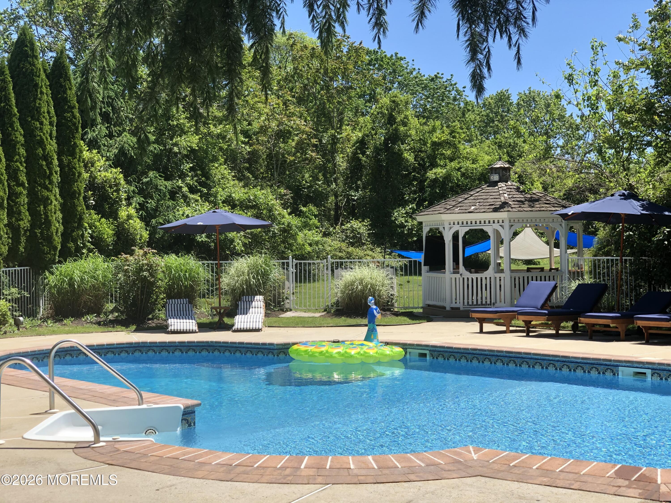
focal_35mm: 52
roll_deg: +0.7
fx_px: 1008
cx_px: 336
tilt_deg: -0.7
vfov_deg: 28.0
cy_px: 252
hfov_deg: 36.8
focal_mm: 6
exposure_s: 1/656
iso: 16
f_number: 2.4
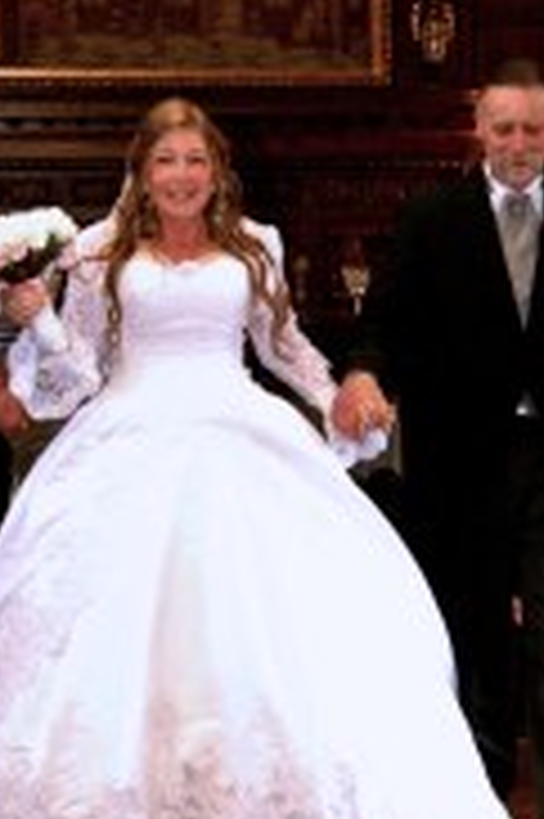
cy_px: 558
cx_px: 243
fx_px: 1499
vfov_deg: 30.3
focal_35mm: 66
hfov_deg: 20.6
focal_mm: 20
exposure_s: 1/60
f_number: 5
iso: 200
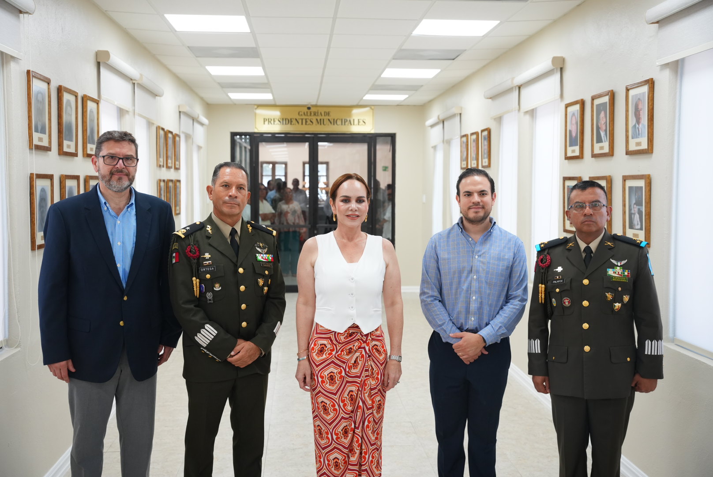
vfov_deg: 33.5
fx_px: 793
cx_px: 356
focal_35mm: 40
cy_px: 238
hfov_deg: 48.4
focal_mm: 40
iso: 1600
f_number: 4
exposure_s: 1/320
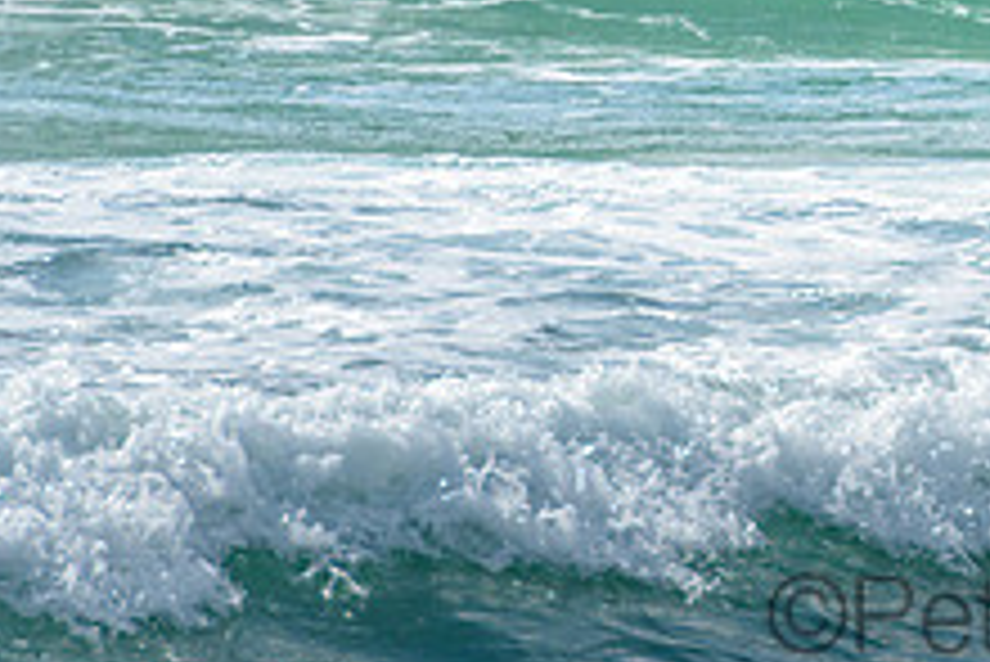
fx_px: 35635
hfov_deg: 1.6
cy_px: -330
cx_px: 1411
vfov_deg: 1.1
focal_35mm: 1295
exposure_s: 1/1600
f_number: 7.1
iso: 200
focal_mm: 400
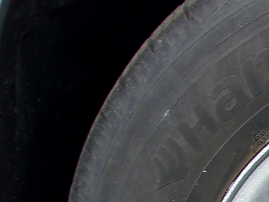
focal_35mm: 100
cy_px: 279
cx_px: 451
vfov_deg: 14.1
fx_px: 777
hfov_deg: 17.0
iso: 80
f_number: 10.4
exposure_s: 1/70
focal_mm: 4.9
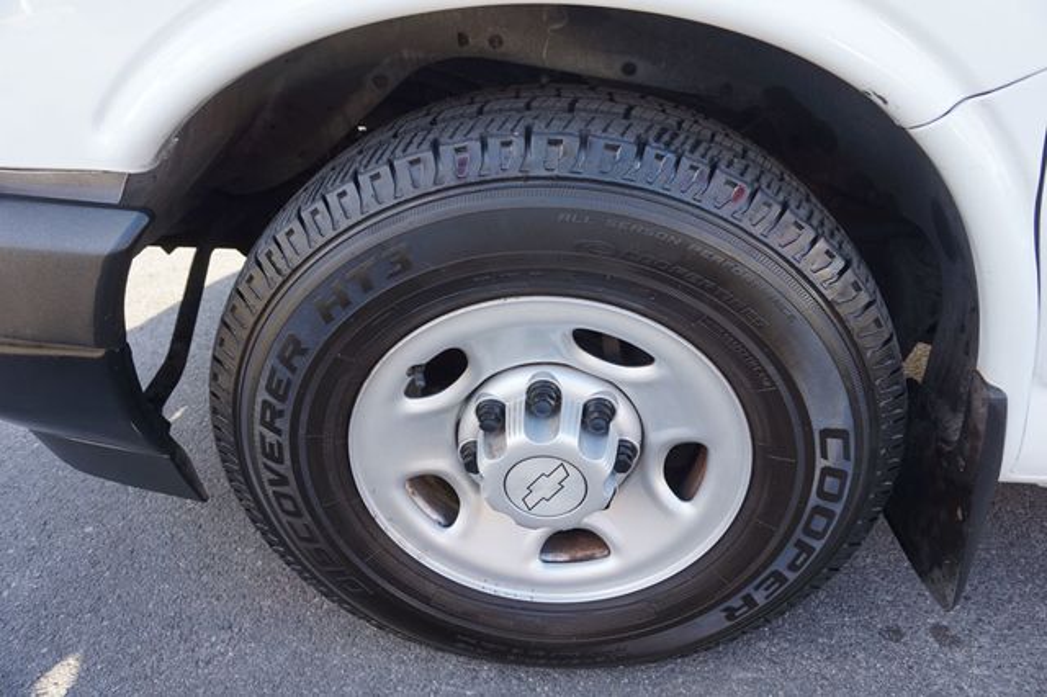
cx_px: 524
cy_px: 348
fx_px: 698
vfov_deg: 53.1
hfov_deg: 73.8
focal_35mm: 24
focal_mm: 16
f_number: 4
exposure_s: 1/60
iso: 100
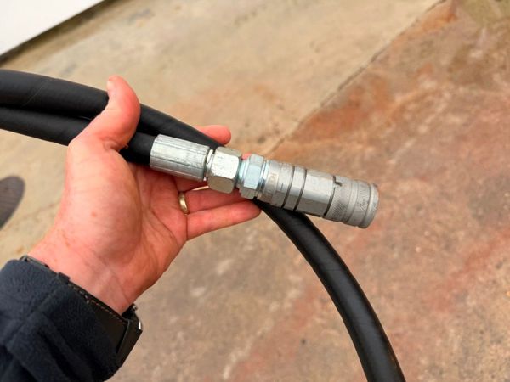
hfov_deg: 71.6
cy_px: 191
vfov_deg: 56.8
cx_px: 255
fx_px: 354
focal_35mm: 24
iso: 80
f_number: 1.78
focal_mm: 6.76
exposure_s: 1/355
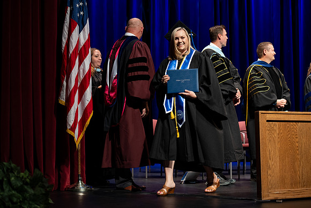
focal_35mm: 70
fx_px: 605
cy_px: 104
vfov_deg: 19.5
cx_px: 156
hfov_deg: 28.8
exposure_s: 1/200
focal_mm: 70
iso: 500
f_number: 2.8
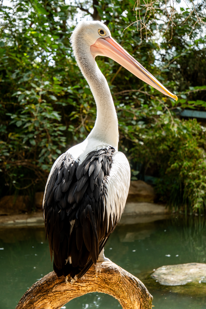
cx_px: 103
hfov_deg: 14.5
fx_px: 811
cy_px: 154
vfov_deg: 21.6
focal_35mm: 94
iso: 160
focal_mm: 63
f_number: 5
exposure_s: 1/160
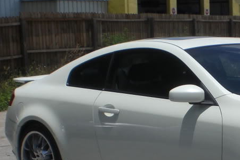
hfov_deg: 21.6
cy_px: 170
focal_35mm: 90
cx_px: 255
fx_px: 600
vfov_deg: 14.9
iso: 50
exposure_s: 1/800
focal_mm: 6.3
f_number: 4.4
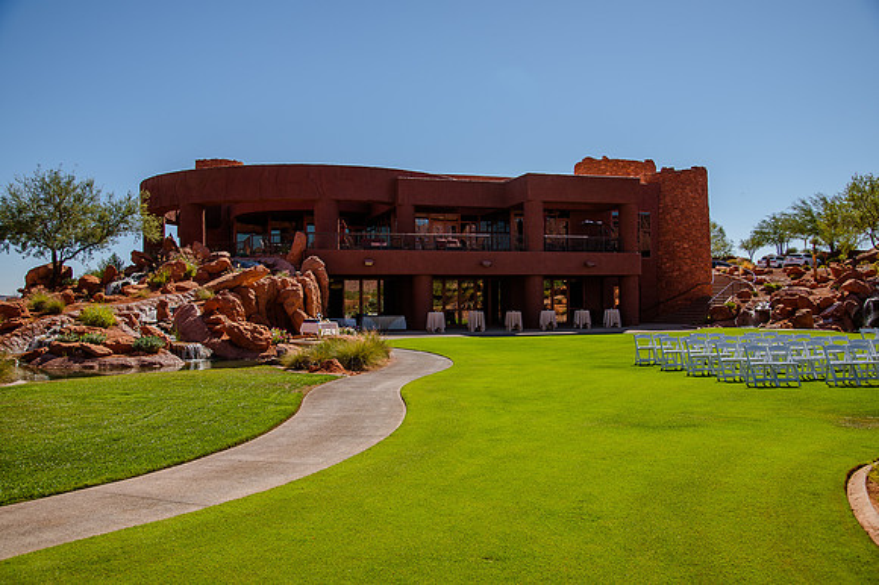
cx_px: 440
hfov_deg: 55.8
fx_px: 830
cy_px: 292
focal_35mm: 34
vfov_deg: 38.8
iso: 200
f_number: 6.3
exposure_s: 1/640
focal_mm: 34
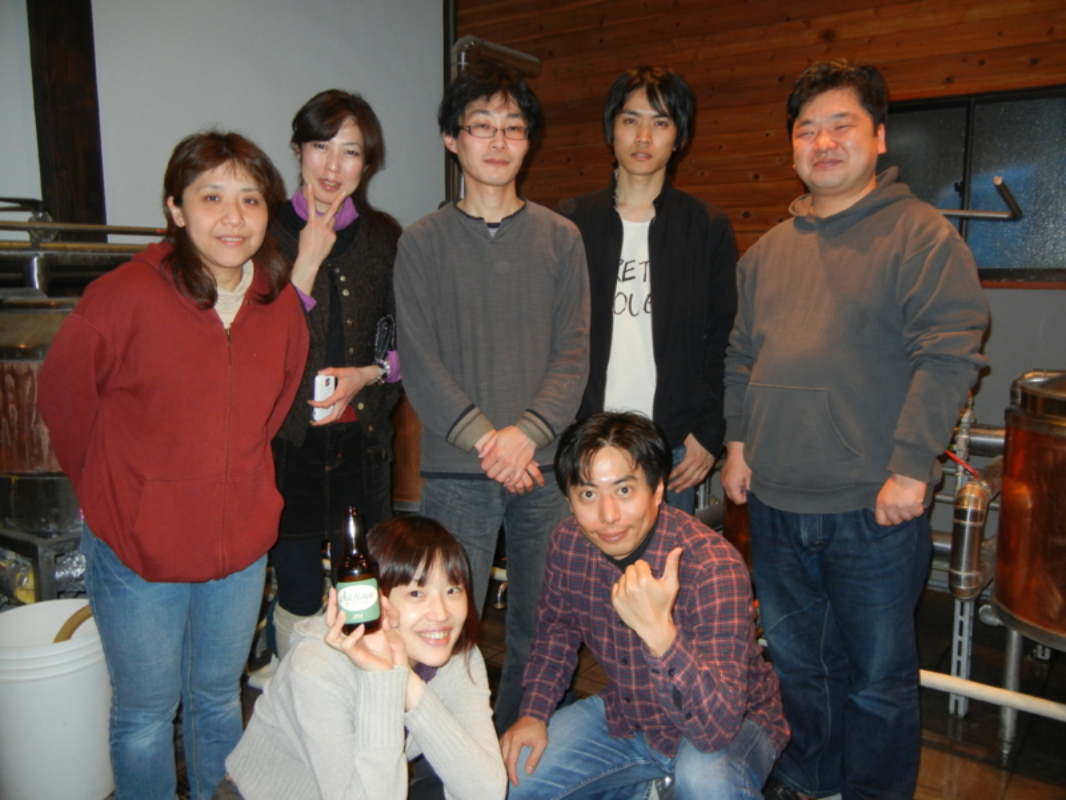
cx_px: 533
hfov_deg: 60.0
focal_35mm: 30
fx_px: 924
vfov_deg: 46.8
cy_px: 400
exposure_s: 1/30
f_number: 3.5
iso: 228
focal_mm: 5.4
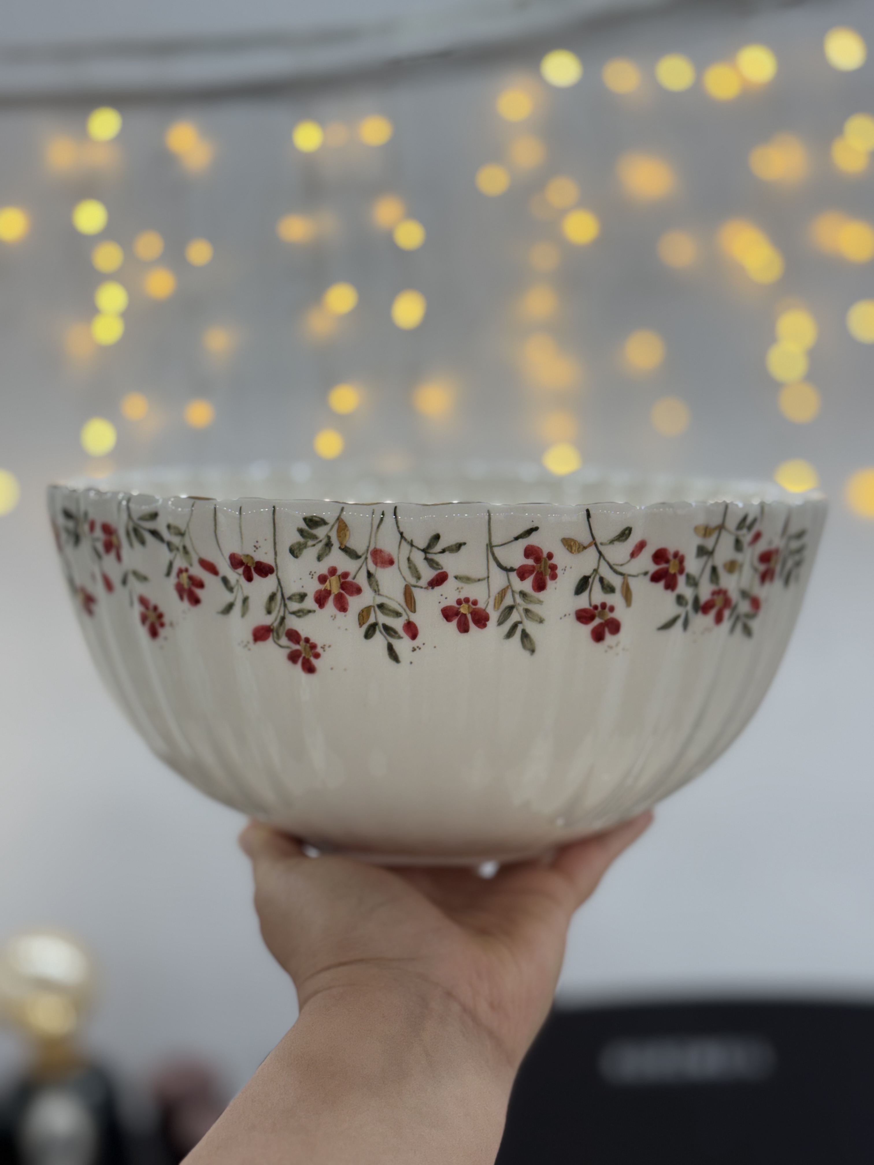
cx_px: 437
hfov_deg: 30.3
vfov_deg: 39.7
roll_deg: +3.6
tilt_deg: -5.5
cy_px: 582
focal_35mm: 48
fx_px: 1616
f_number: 1.78
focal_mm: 6.76
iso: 64
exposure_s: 1/119
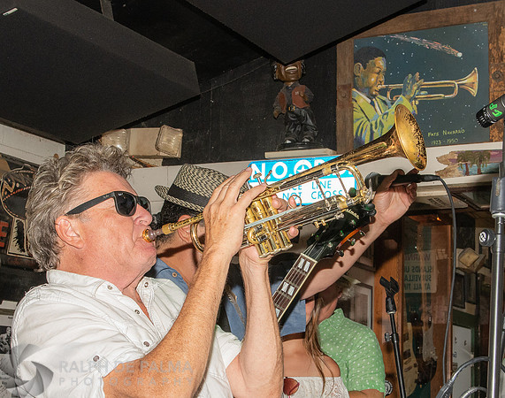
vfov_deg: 18.9
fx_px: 1191
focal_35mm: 80
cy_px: 257
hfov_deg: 23.9
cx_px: 251
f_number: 9
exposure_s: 1/100
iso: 800
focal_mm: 35
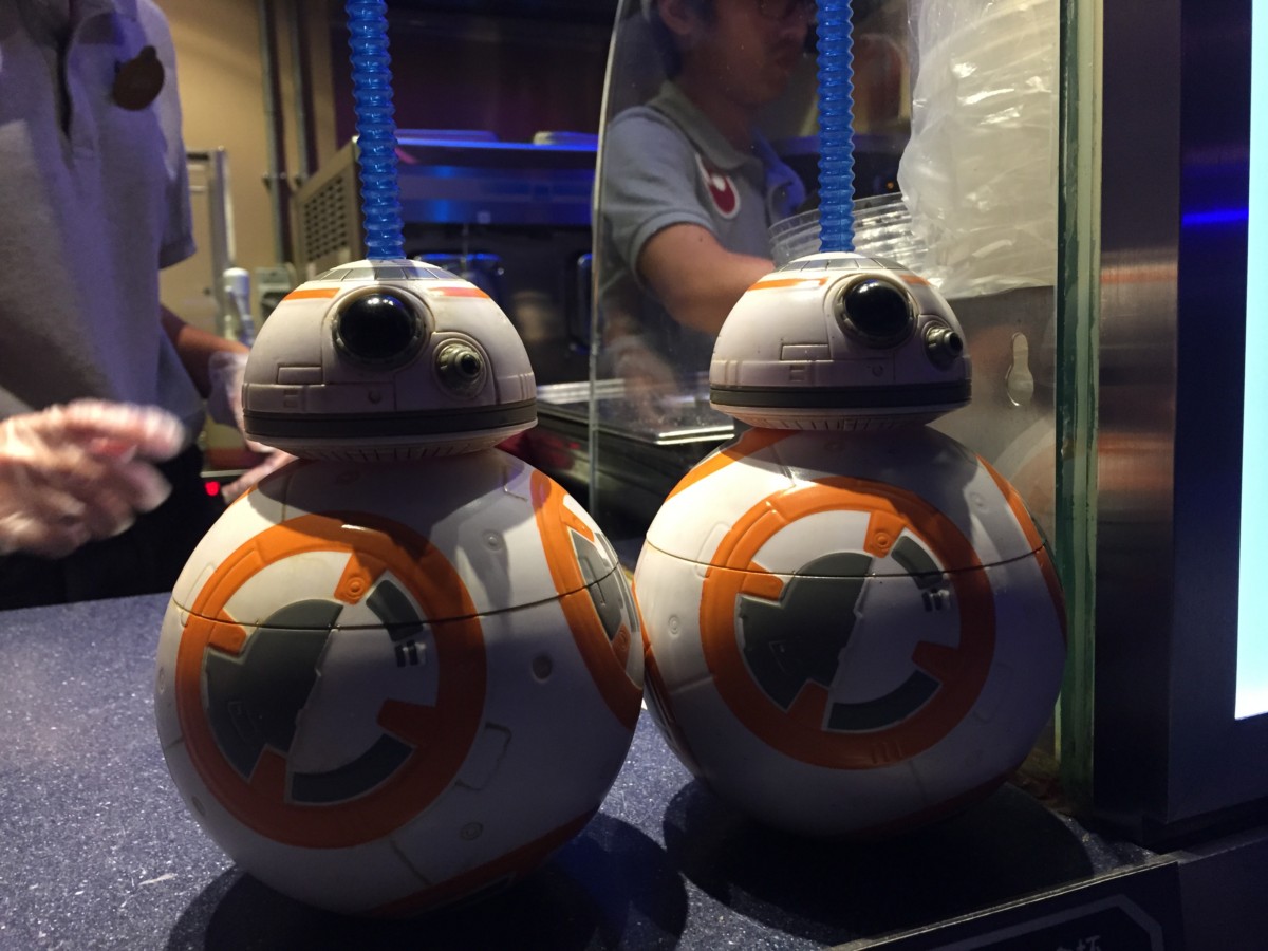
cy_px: 476
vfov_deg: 48.2
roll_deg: +2.2
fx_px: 1062
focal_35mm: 29
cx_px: 634
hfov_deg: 61.7
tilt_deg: -8.3
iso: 160
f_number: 2.2
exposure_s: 1/30
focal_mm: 4.15
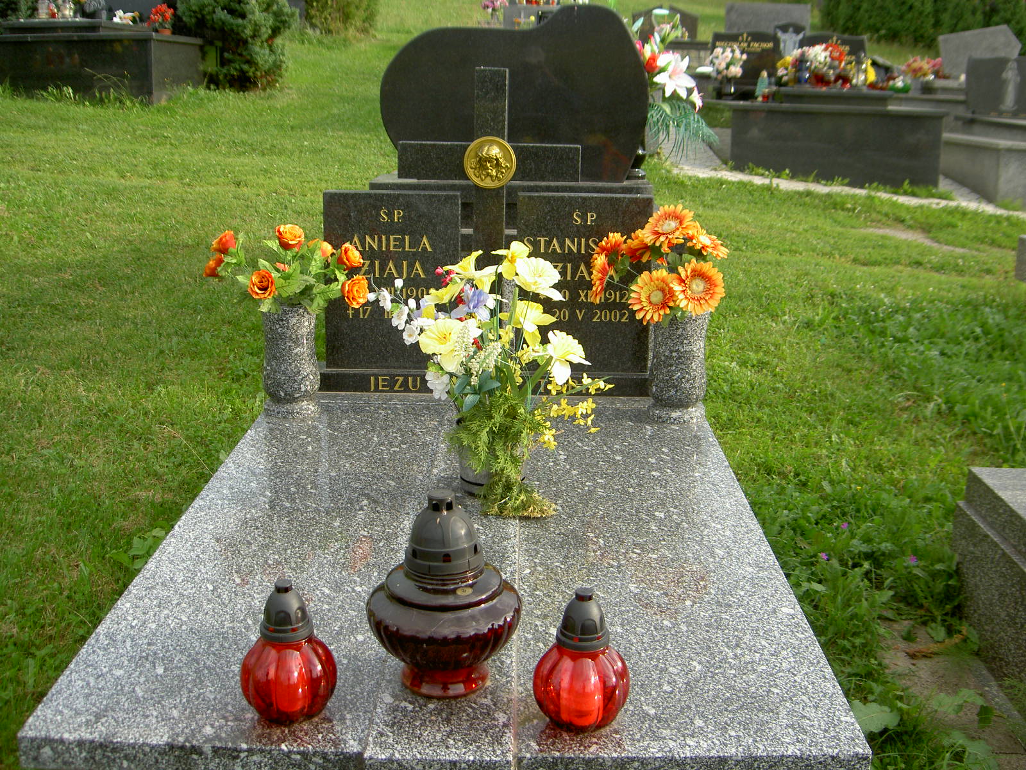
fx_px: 1156
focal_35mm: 39
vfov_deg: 36.8
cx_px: 513
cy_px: 385
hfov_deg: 47.9
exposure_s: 1/250
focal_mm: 8
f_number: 2.8
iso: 50
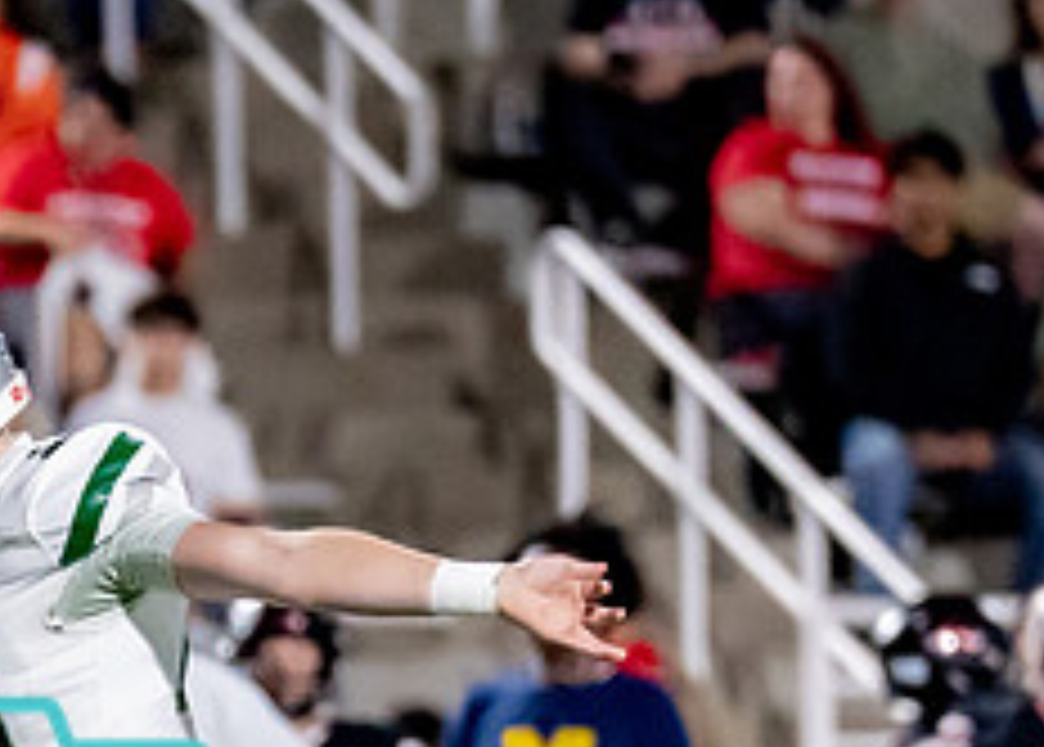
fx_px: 30350
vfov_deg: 1.4
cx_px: 37
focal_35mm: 1023
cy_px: 867
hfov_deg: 2.0
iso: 3200
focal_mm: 200
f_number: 2.8
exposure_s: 1/1250
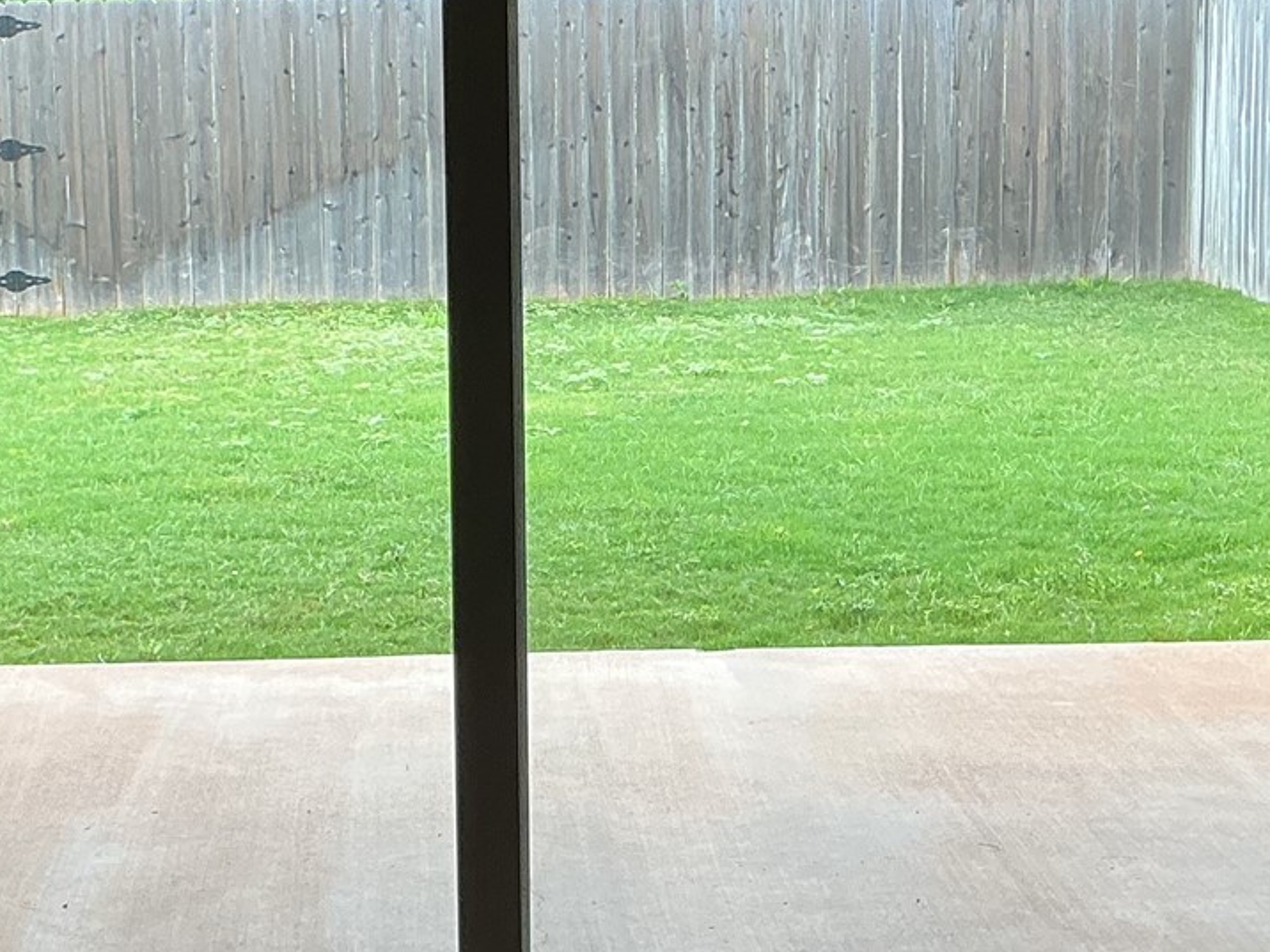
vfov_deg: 17.8
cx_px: 463
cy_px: 445
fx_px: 3045
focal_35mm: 83
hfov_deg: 23.5
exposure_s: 1/120
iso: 25
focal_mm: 3
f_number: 1.8
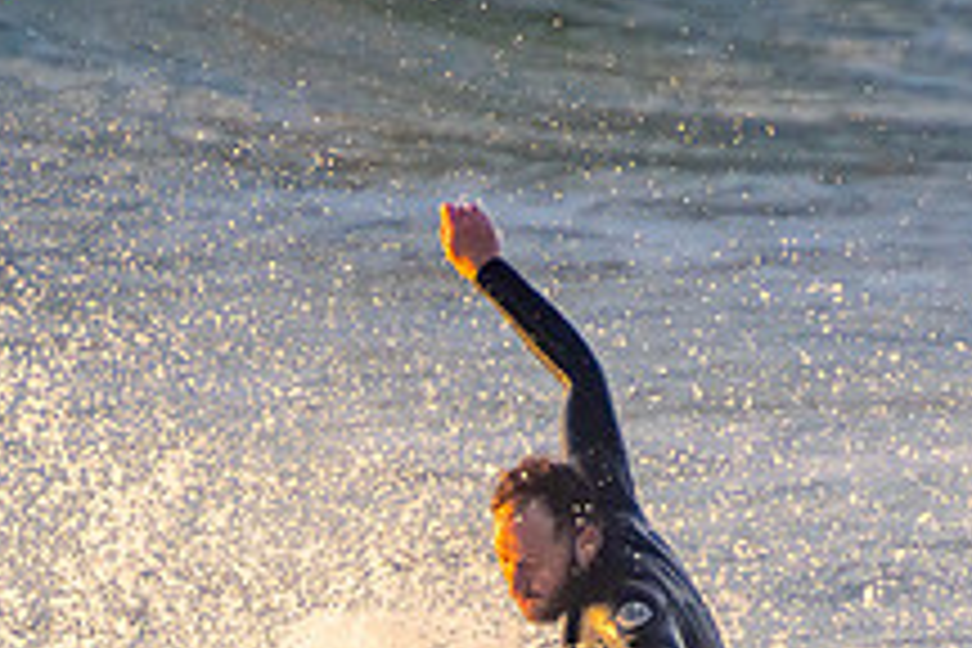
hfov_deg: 1.2
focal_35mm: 1666
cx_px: 464
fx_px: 44978
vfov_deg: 0.8
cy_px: 839
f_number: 5.6
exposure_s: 1/1000
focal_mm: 400
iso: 450
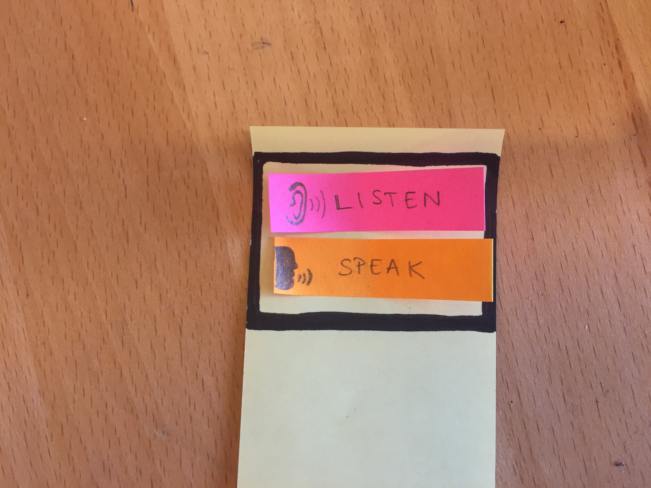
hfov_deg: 61.7
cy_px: 244
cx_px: 326
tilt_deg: -83.7
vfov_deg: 48.2
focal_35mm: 29
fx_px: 545
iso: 80
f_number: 2.2
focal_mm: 4.15
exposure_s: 1/30
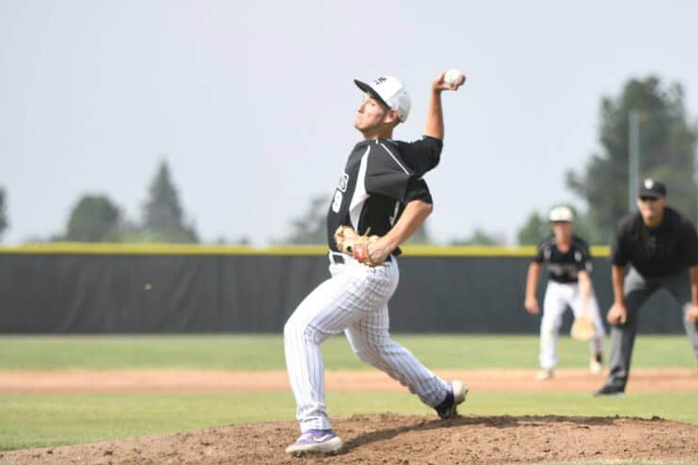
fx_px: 5403
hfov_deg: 7.4
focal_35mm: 279
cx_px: 459
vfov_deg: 4.9
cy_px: 314
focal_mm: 135
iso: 160
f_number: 2.8
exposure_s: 1/1600
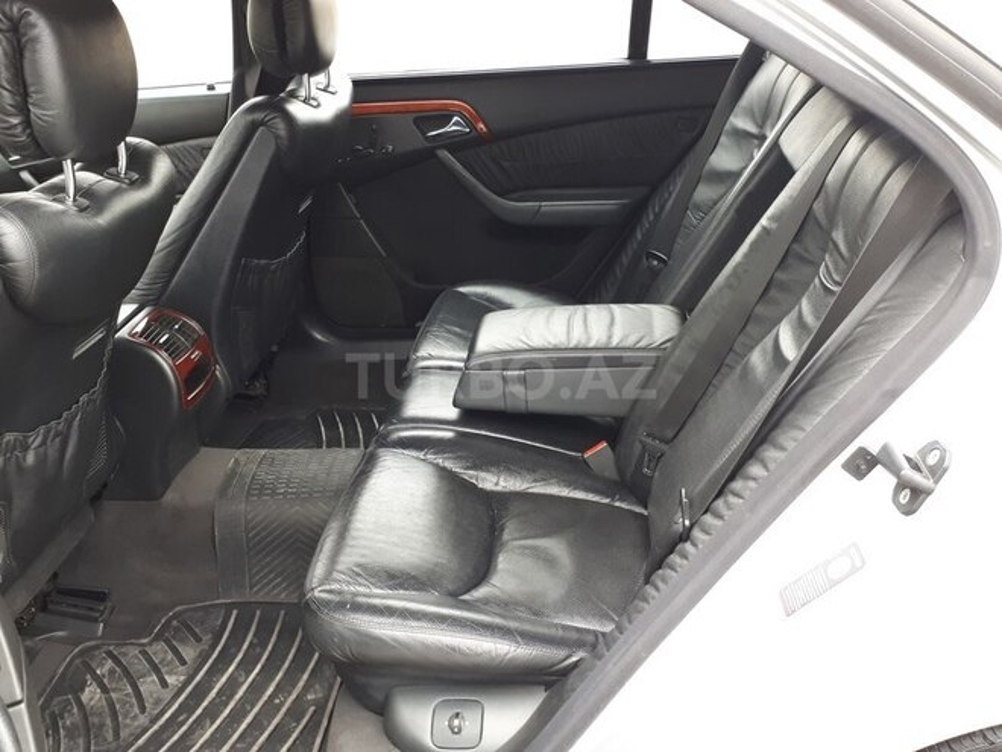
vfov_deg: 51.4
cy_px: 376
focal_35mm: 27
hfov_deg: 65.3
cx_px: 501
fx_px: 782
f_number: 1.9
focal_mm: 3.6
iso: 100
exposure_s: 1/33
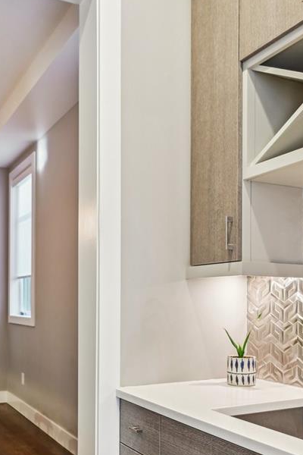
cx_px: 128
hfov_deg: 34.1
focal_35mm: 39
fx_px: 492
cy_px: 301
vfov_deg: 48.8
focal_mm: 19.5
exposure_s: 1/6
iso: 400
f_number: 5
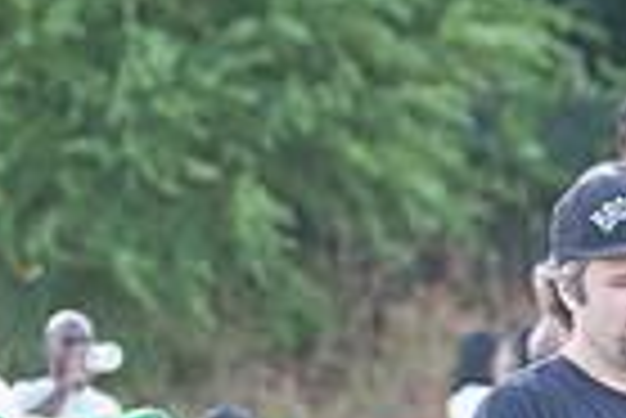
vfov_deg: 4.1
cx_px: 671
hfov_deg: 6.2
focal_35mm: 333
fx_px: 5796
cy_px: 771
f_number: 4
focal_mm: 80
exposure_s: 1/500
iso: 1250
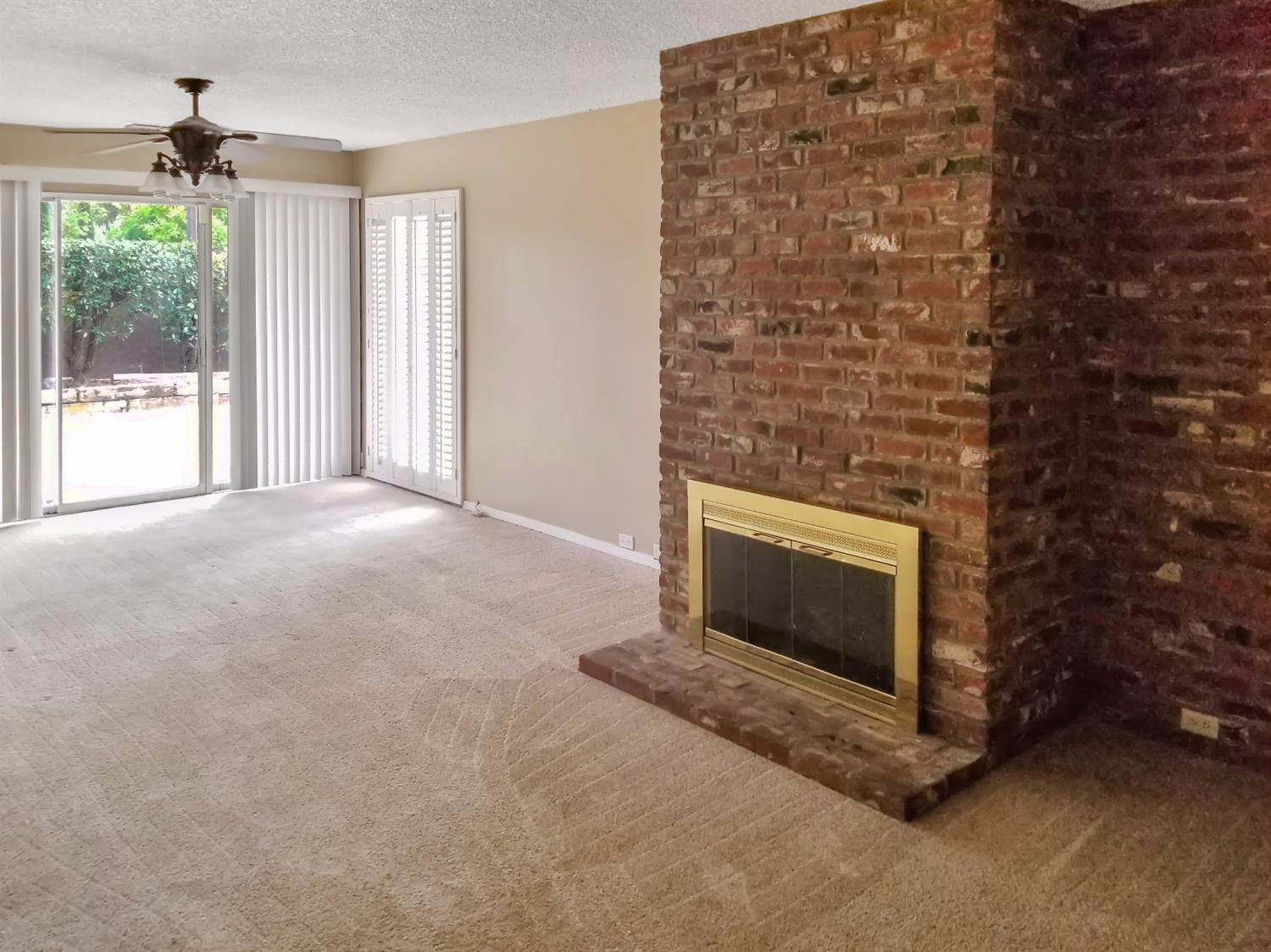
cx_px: 636
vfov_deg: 53.0
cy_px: 476
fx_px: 954
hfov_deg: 67.3
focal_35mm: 26
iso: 160
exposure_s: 1/60
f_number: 1.7
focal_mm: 4.25
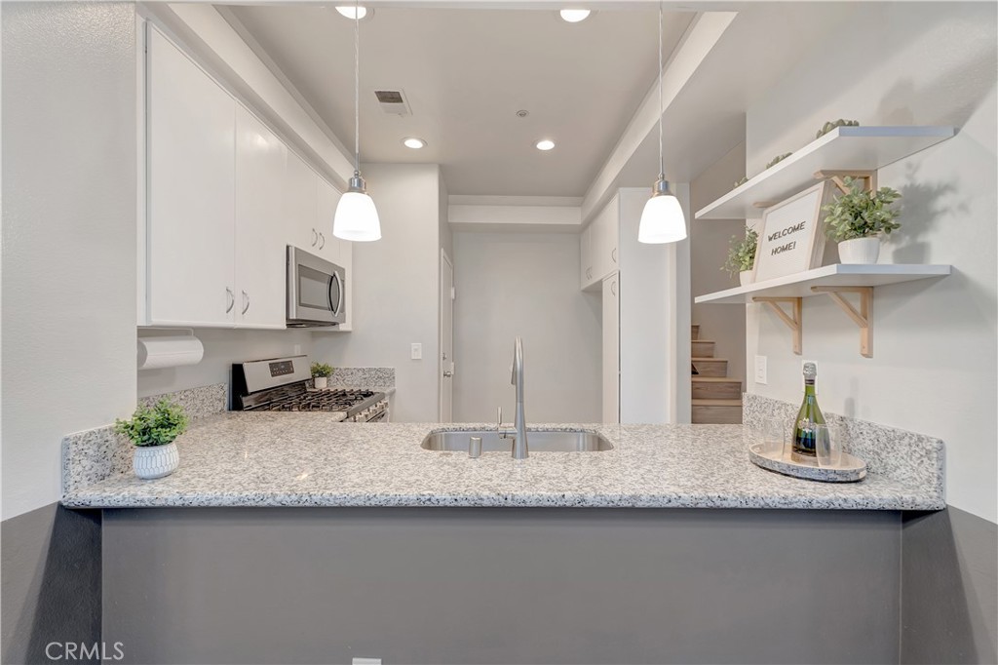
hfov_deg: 100.4
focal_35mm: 15
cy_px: 332
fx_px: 416
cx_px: 499
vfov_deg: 77.3
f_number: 5.6
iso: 100
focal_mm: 10
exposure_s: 1/8
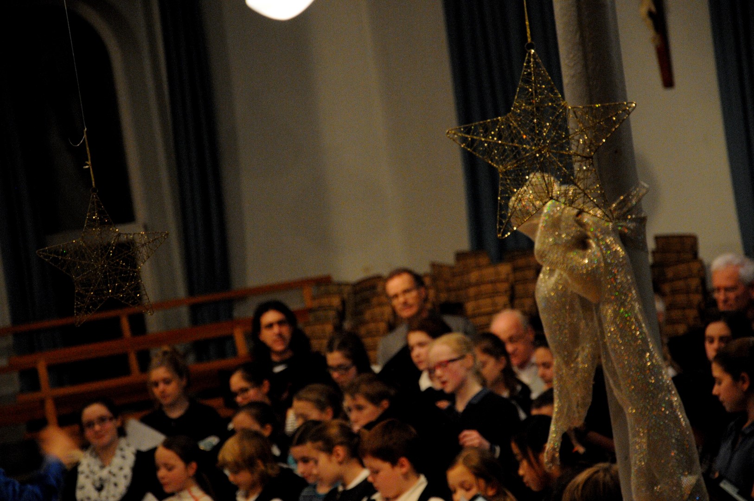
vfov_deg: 8.7
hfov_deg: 13.1
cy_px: 250
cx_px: 377
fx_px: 3295
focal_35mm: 158
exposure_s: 1/30
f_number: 5.6
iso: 3200
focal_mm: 105
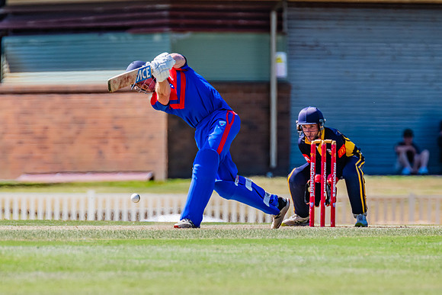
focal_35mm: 875
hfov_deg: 2.4
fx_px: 10747
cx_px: 205
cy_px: 134
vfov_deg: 1.6
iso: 640
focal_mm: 600
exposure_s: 1/2000
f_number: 7.1
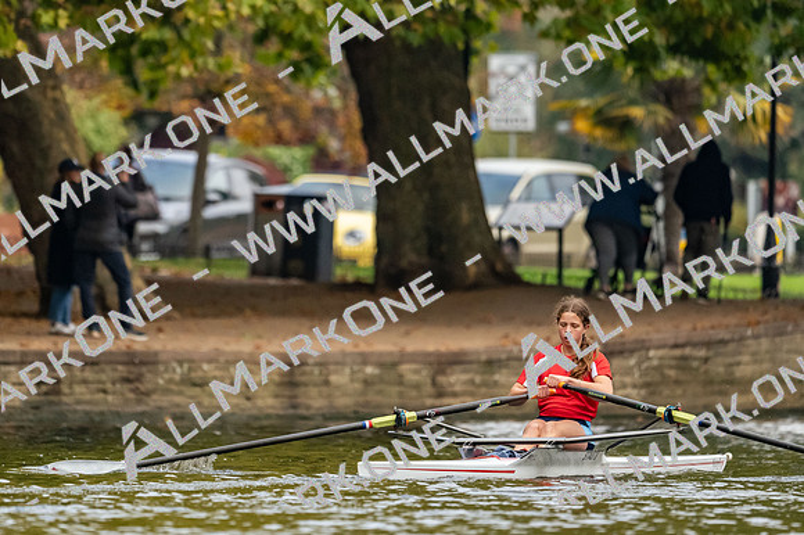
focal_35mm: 600
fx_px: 13392
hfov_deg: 3.4
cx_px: 402
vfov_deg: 2.3
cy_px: 268
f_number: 4.5
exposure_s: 1/2500
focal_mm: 400
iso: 2500
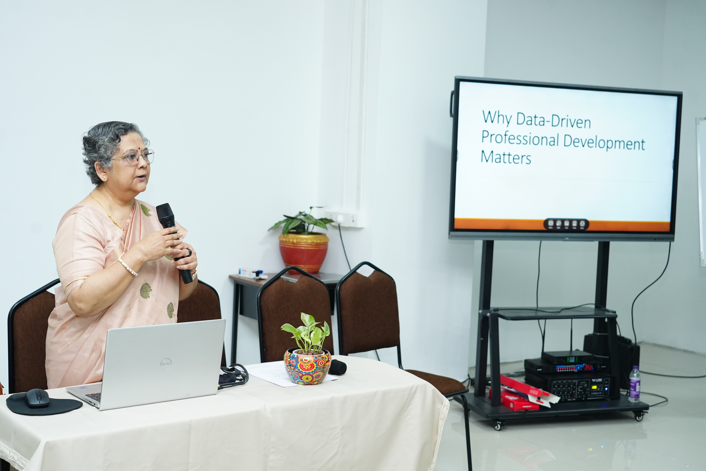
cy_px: 236
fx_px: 902
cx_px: 353
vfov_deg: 29.2
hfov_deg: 42.7
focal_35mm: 46
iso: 2500
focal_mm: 46
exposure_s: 1/125
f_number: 5
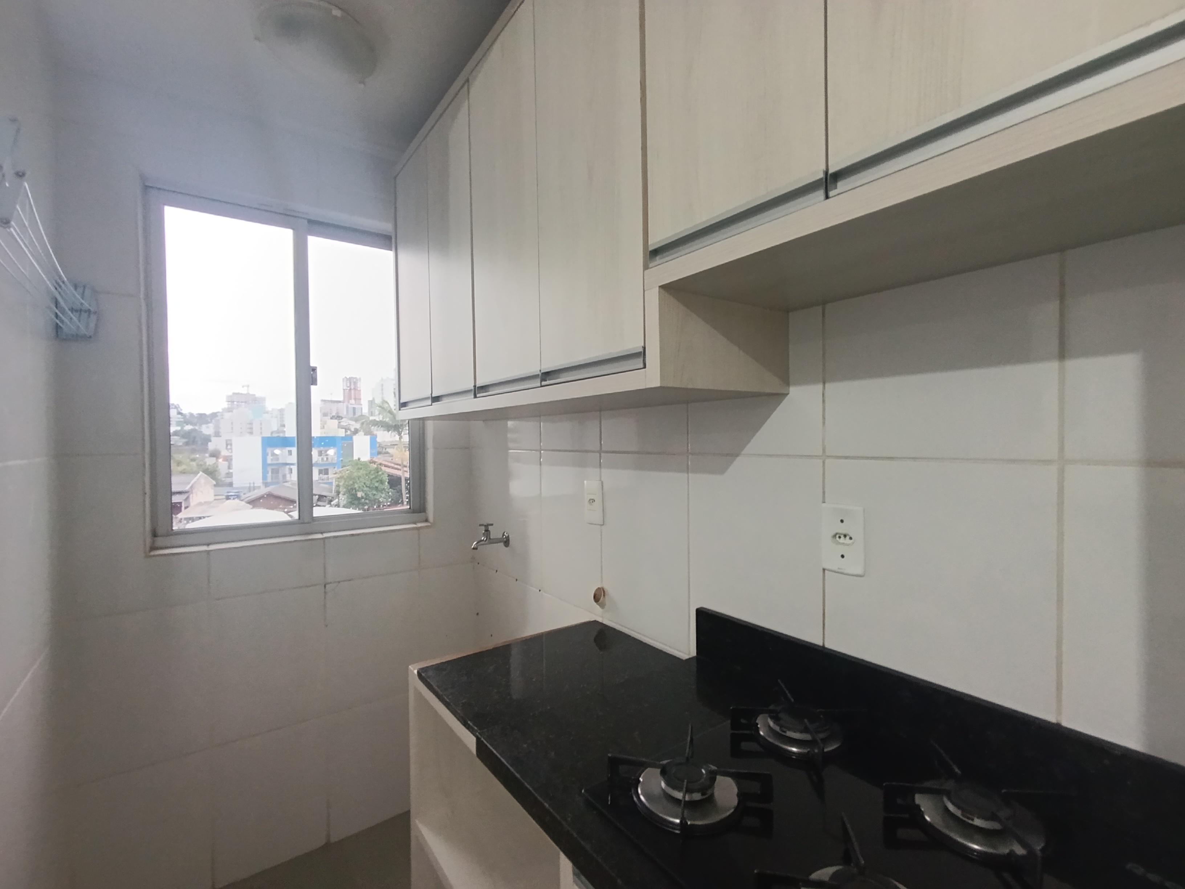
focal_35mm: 16
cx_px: 592
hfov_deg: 94.5
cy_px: 444
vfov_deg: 78.1
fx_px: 548
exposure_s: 1/30
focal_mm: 1.65
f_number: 2.2
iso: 500
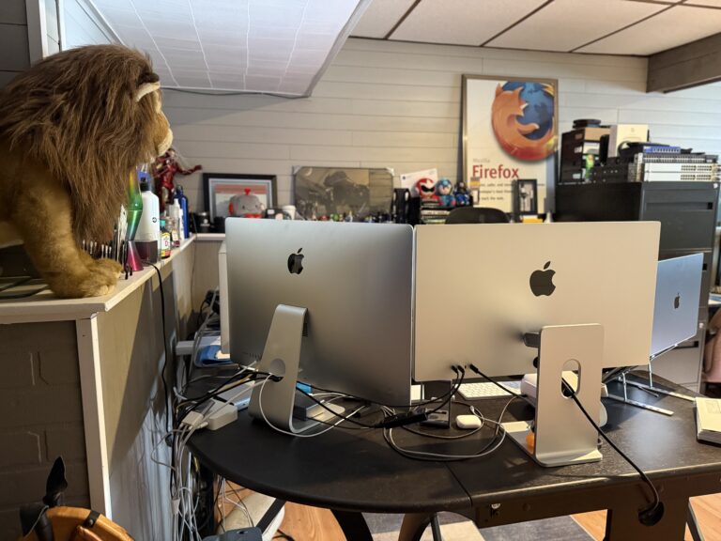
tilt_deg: -8.0
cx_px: 360
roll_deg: -0.4
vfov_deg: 56.8
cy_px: 270
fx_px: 500
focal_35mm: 24
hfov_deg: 71.6
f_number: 1.78
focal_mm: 6.76
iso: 800
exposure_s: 1/45
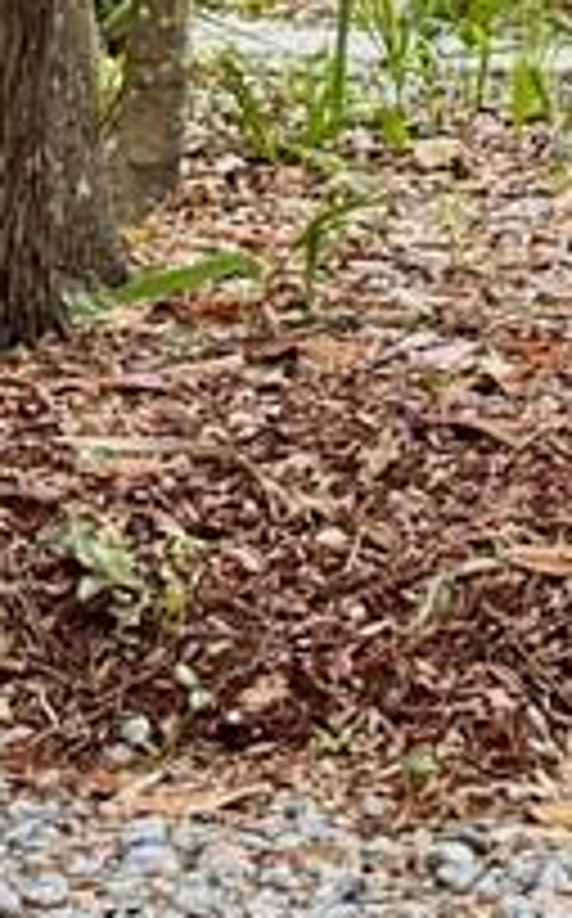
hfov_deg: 6.5
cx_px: 455
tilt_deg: +2.3
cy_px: -598
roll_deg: -0.2
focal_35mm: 200
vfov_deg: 10.1
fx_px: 5003
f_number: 1.78
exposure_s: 1/571
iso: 100
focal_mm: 6.76
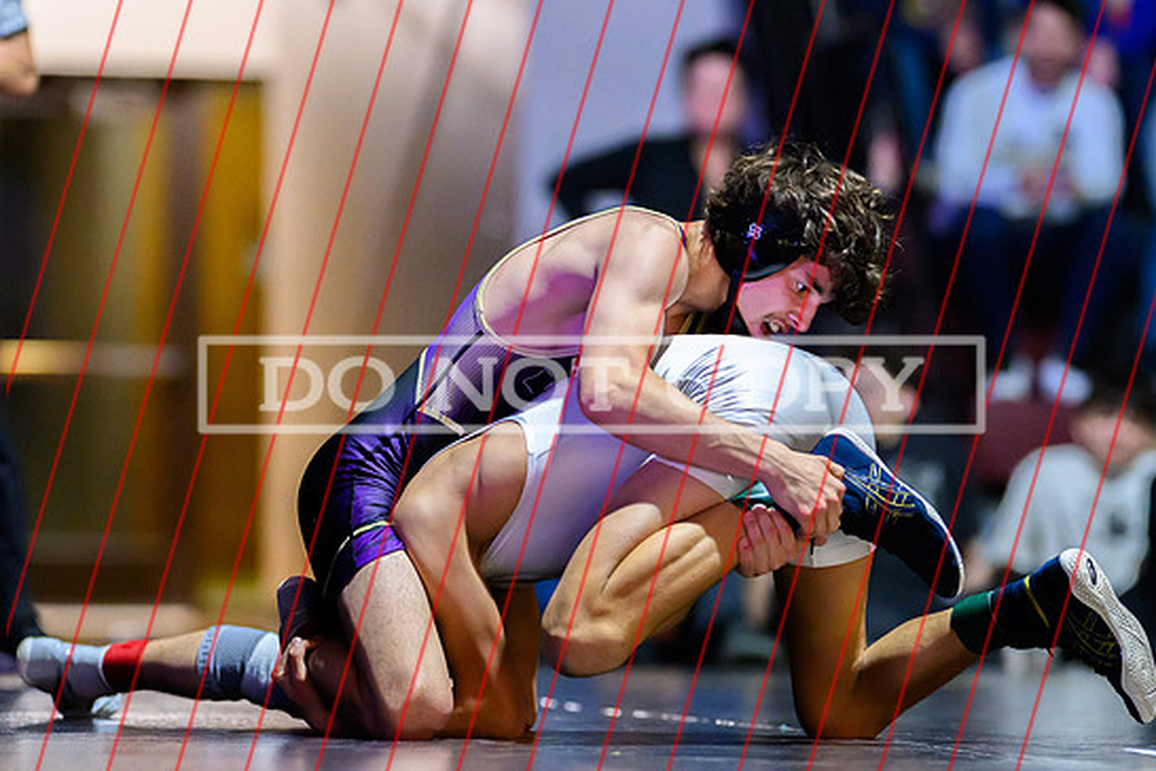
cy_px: 465
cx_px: 666
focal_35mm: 195
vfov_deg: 7.0
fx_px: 6261
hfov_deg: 10.5
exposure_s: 1/640
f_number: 1.8
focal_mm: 135
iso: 8000
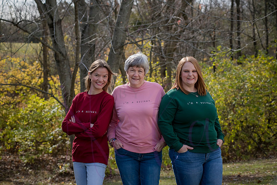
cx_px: 138
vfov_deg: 14.9
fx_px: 708
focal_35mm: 92
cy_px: 92
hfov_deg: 22.1
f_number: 5.6
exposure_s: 1/800
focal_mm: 92
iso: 400
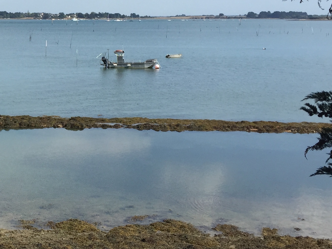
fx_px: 681
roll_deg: -0.3
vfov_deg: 20.5
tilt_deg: -2.5
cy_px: 53
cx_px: -7
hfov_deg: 25.9
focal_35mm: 71
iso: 32
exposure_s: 1/2198
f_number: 2.2
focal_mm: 4.15
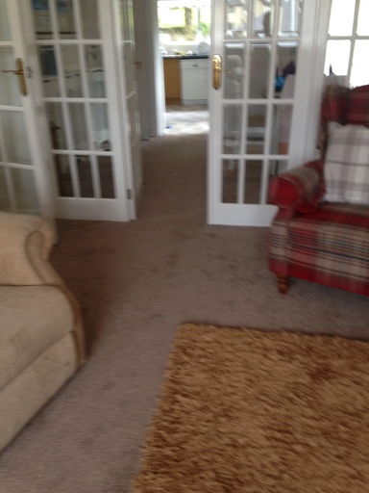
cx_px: 184
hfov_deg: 42.9
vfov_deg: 55.4
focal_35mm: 33
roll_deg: -0.3
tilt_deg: -26.8
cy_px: 246
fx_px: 469
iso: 80
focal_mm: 4.12
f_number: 2.4
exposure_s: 1/20
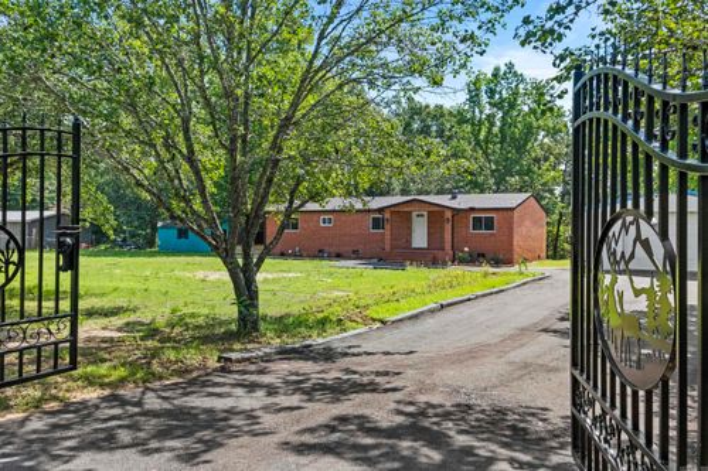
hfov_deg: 61.9
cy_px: 236
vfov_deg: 43.6
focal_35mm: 30
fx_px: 590
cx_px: 354
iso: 400
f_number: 8
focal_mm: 20
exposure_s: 1/500
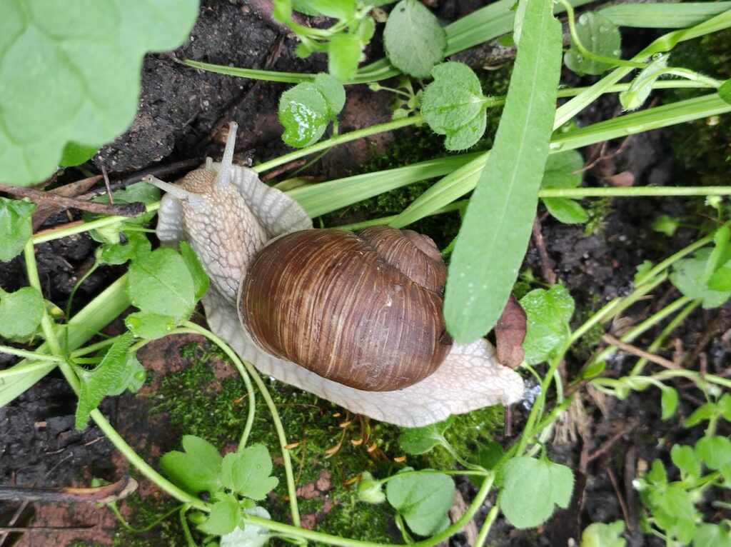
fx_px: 1097
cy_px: 274
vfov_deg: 28.0
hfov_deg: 36.9
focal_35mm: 52
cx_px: 366
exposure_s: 1/50
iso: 365
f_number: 1.75
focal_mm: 4.77
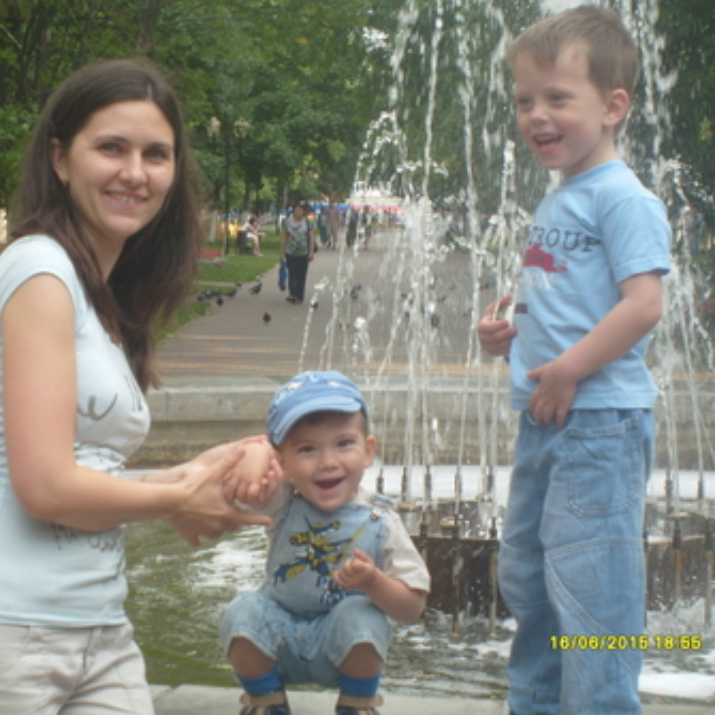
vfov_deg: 13.8
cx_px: 316
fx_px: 2944
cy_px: 356
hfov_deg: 13.8
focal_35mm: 126
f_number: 4.9
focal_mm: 17.4
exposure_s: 1/125
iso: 80
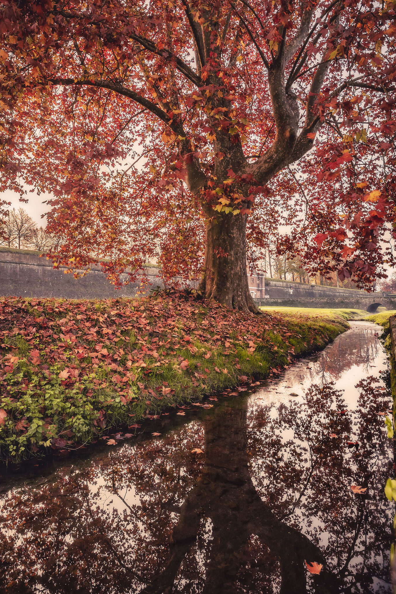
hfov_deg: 62.0
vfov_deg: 83.8
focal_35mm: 20
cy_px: 275
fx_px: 330
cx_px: 192
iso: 250
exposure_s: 1/125
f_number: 8
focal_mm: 17
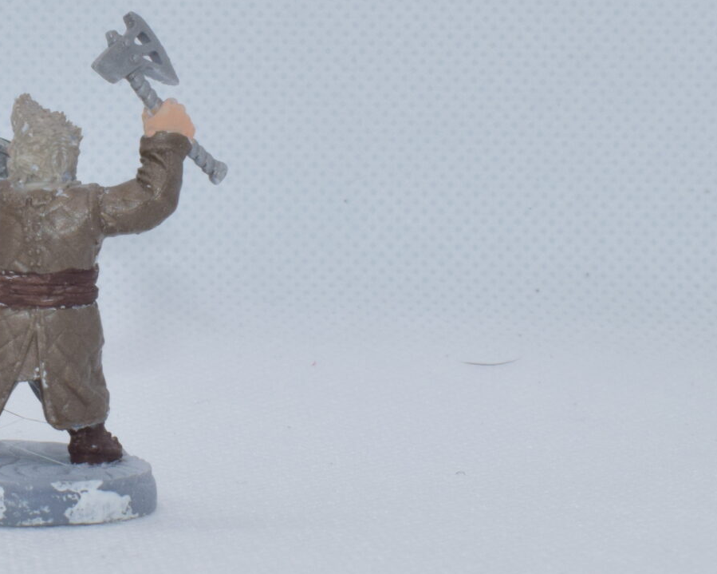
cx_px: 2
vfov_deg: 11.0
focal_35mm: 140
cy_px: 218
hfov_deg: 13.5
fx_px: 2978
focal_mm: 35
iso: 800
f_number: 20
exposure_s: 1/125
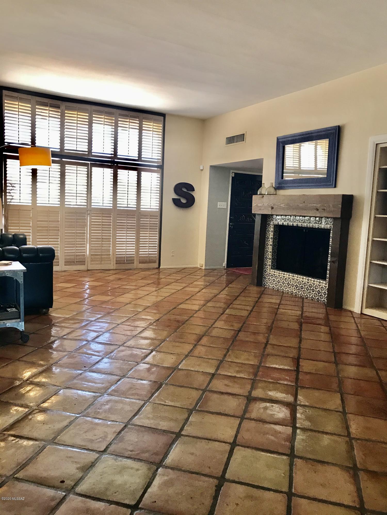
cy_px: 258
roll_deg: -3.1
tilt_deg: -6.9
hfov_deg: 49.7
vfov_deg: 63.4
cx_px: 194
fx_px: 417
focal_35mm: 28
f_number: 1.8
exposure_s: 1/30
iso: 32
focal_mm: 3.99
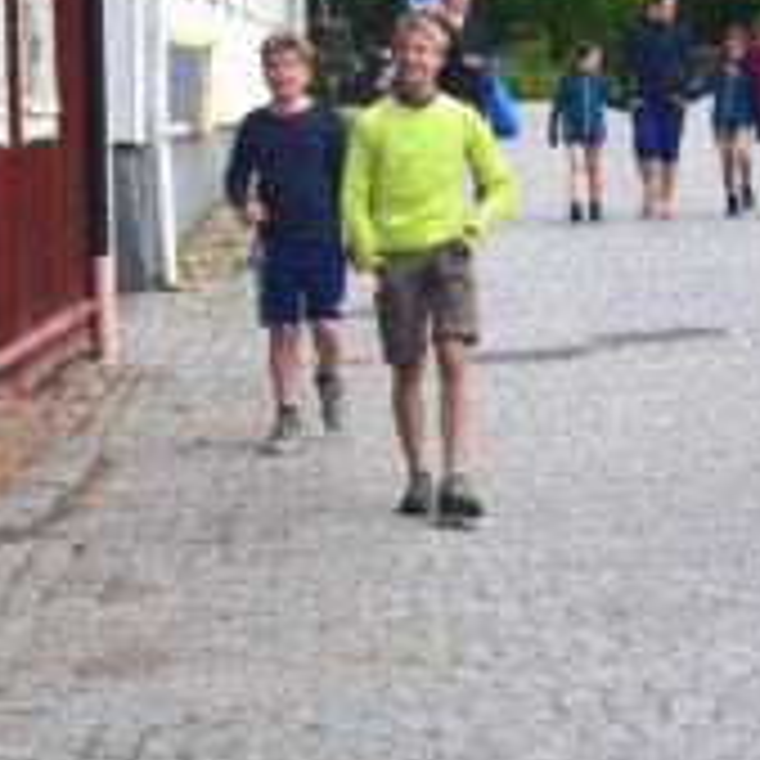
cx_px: 301
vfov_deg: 10.1
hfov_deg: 10.2
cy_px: -31
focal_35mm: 172
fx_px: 4272
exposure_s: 1/320
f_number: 10
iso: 400
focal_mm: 38
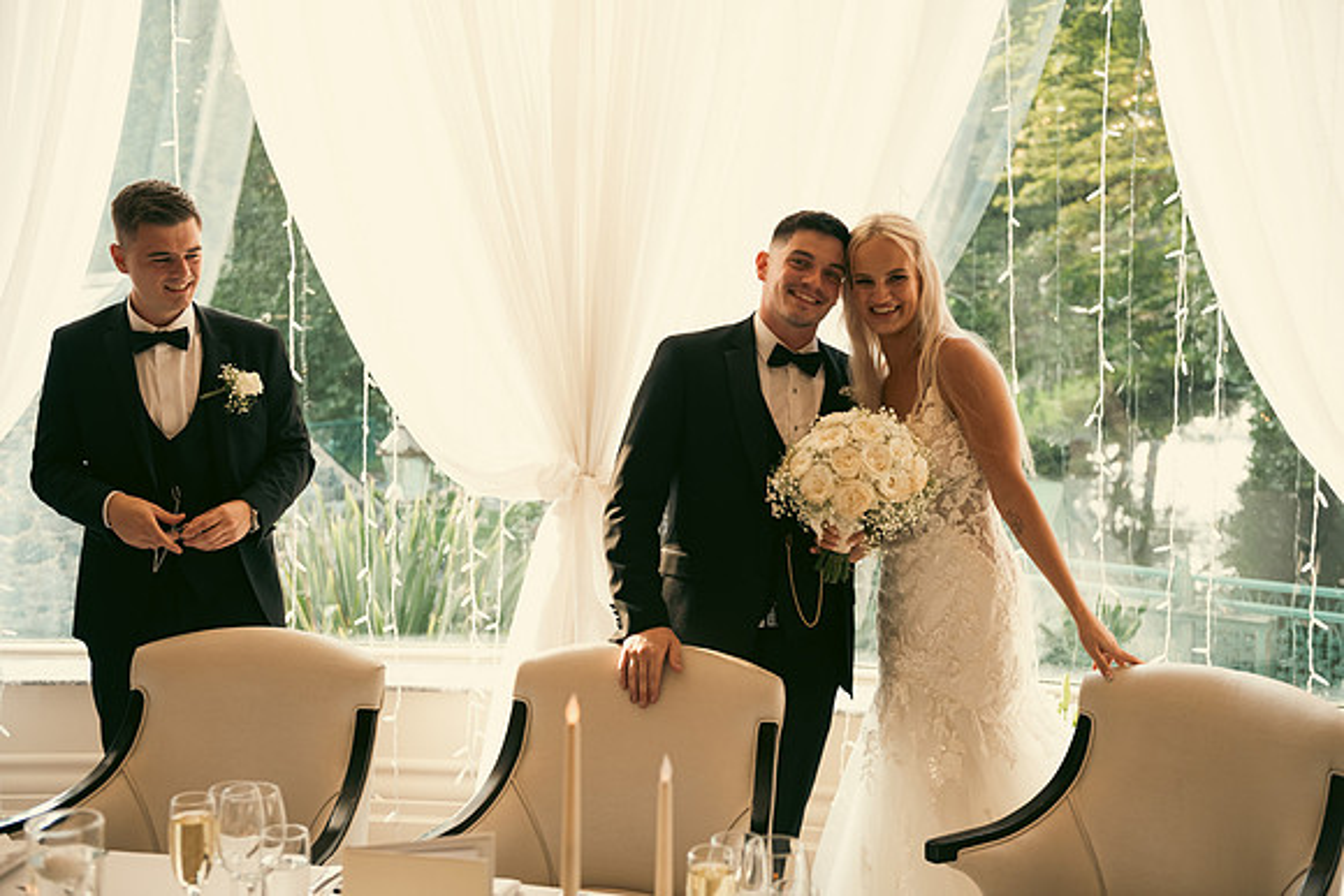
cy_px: 448
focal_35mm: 48
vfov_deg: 28.1
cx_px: 672
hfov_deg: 41.1
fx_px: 1792
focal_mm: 48
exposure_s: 1/160
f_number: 3.5
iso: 320
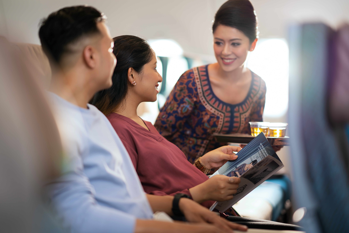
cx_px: 174
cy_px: 116
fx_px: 824
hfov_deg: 23.9
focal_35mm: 85
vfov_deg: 16.1
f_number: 1.4
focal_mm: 85
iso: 100
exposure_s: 1/160
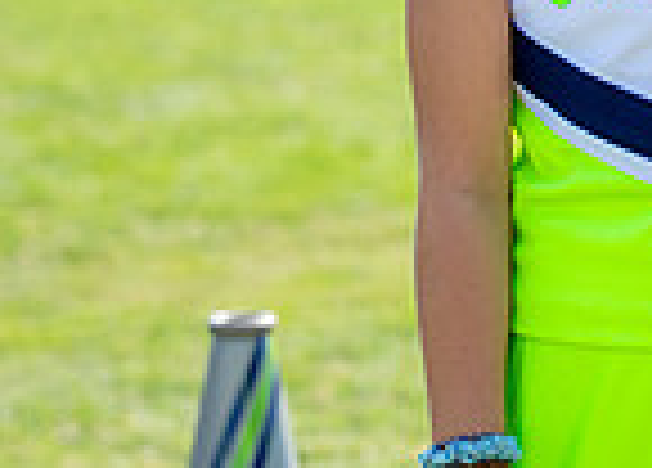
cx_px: 798
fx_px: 5526
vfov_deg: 4.8
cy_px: -278
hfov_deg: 6.7
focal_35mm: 298
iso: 100
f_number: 2.8
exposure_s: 1/1000
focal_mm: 70
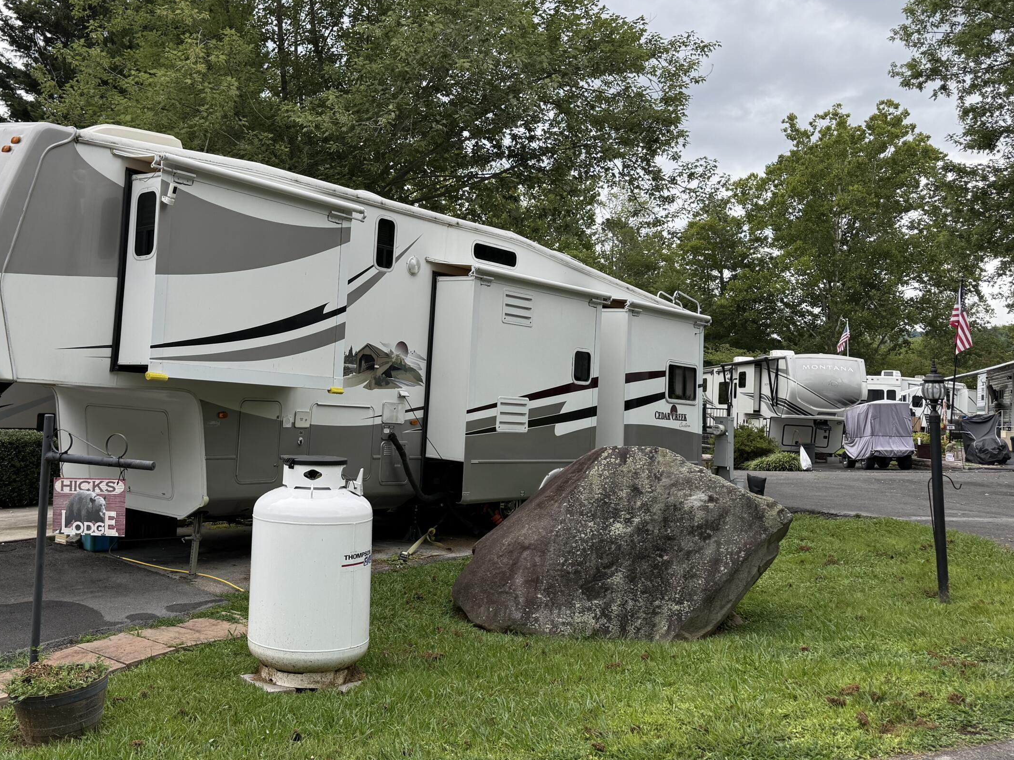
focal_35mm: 34
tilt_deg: +3.7
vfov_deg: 41.7
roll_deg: -3.6
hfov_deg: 53.3
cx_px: 368
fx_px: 996
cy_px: 333
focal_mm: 6.76
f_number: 1.78
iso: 100
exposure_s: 1/1122
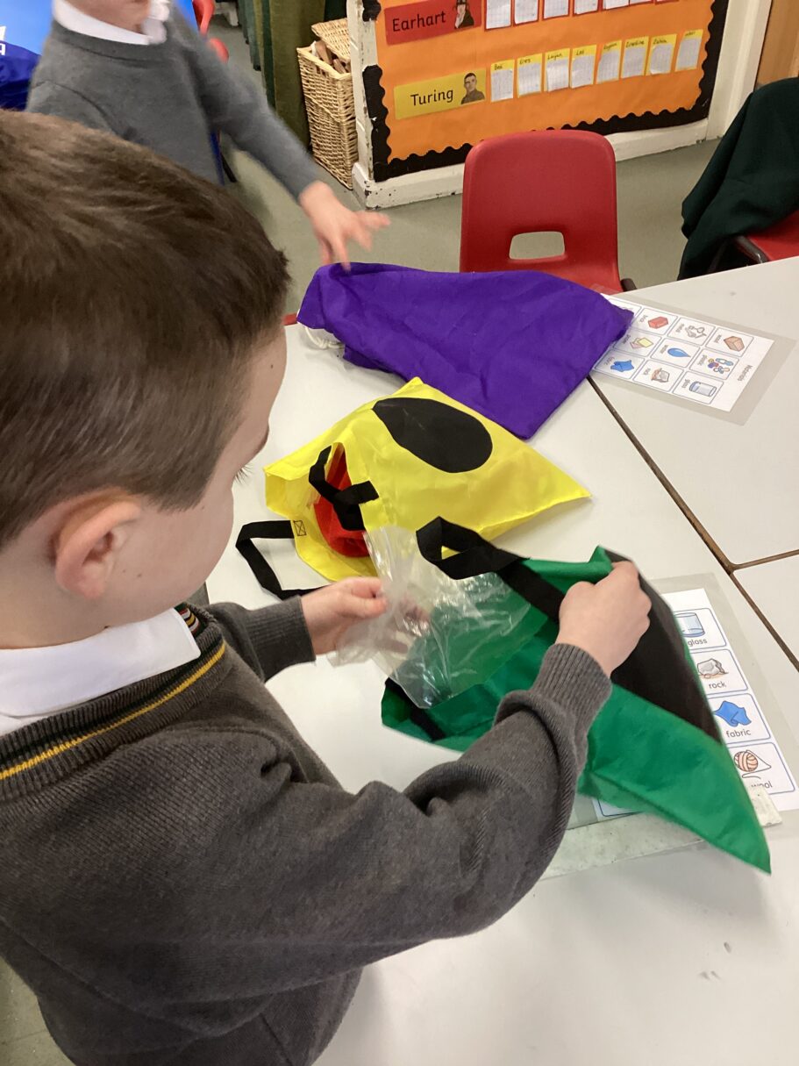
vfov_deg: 58.4
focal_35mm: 31
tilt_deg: -46.1
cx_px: 400
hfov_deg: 45.4
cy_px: 533
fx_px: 954
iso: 100
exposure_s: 1/50
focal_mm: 3.3
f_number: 2.4
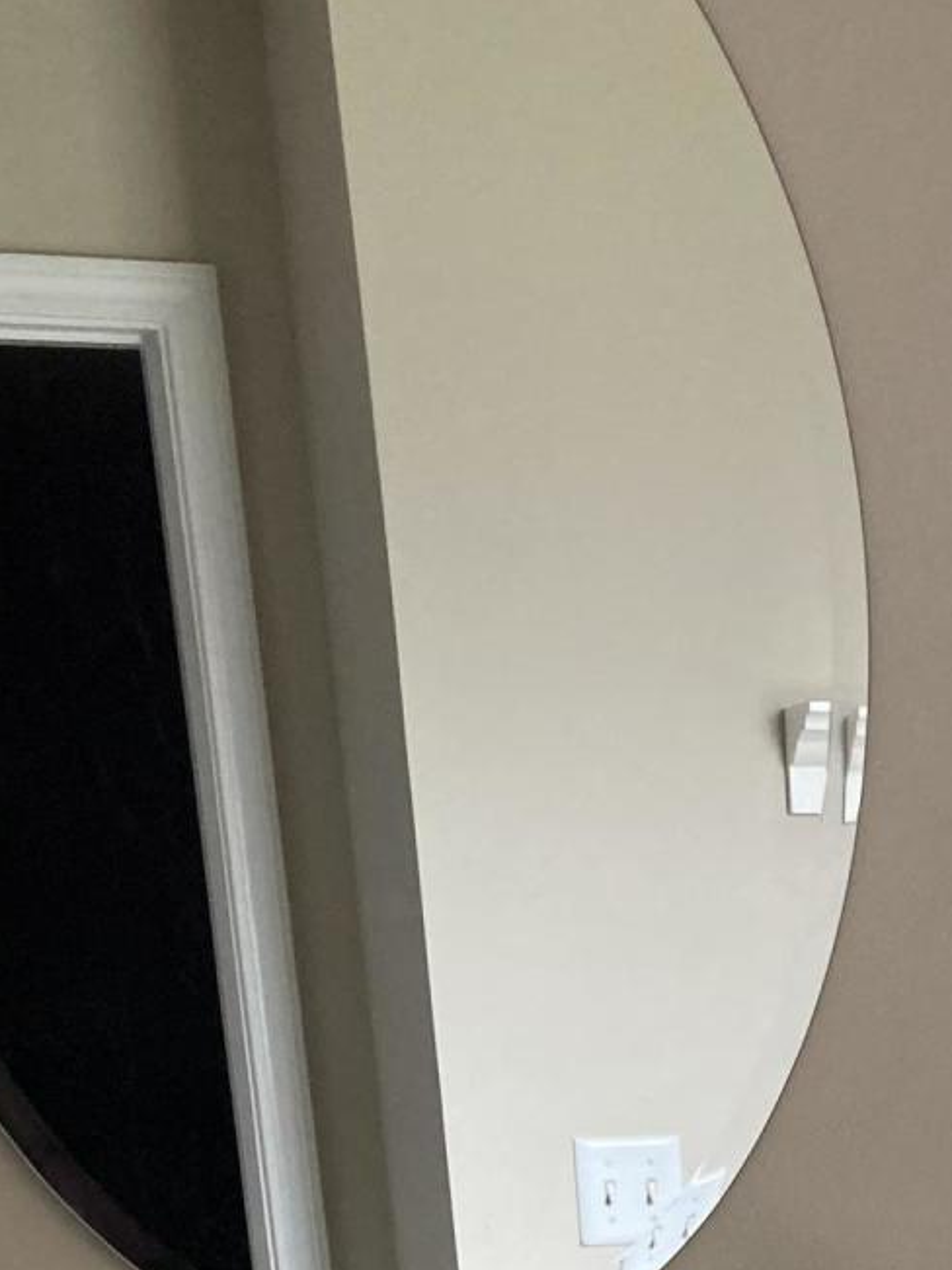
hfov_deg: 16.2
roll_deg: +1.3
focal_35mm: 86
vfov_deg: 20.0
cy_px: 1853
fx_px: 3155
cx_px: 1258
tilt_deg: -14.9
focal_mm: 3.99
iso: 80
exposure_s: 1/78
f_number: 1.8
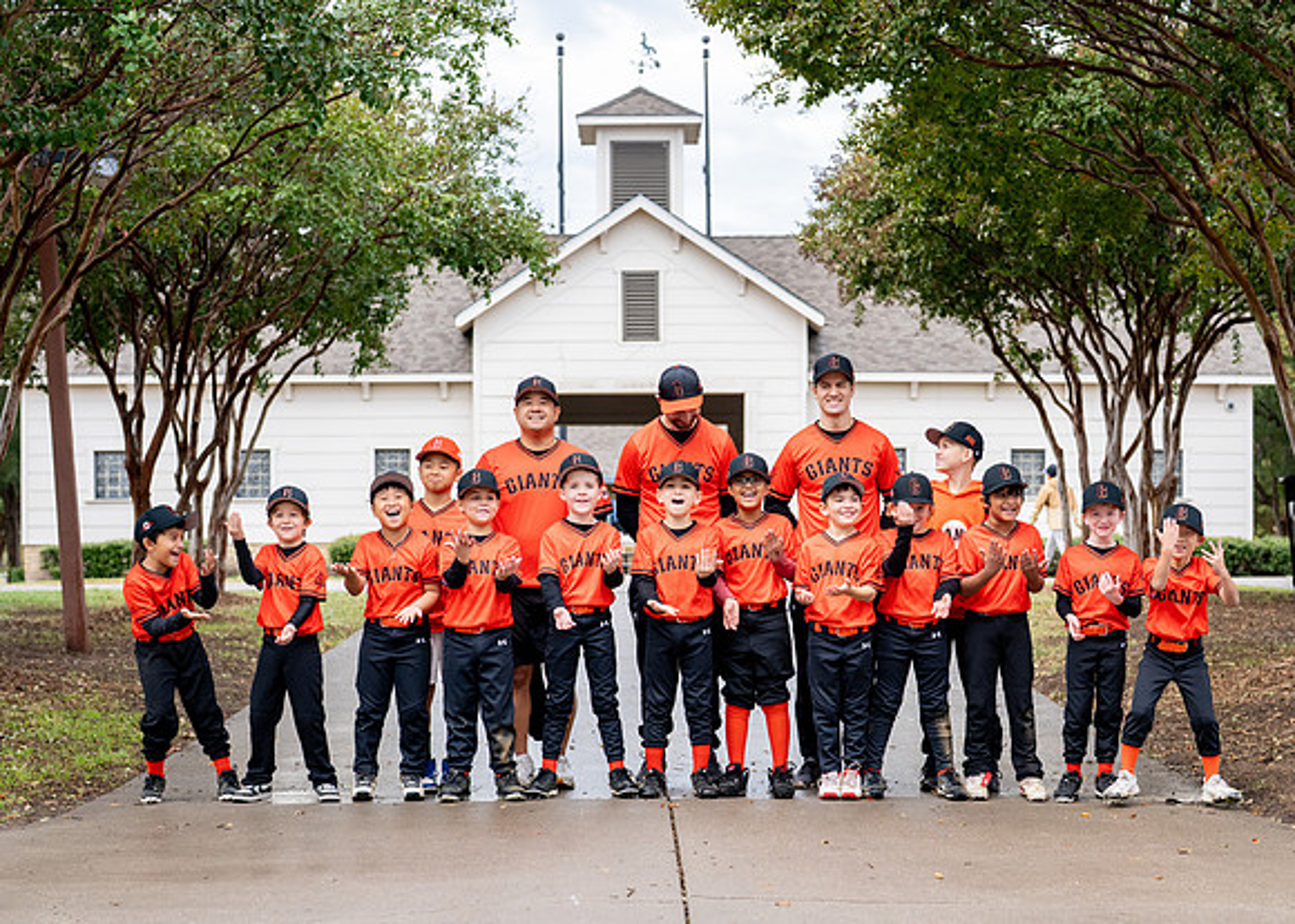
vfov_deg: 20.9
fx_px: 2505
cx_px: 707
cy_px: 580
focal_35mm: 68
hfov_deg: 29.0
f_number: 2.8
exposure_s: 1/1000
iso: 320
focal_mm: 50
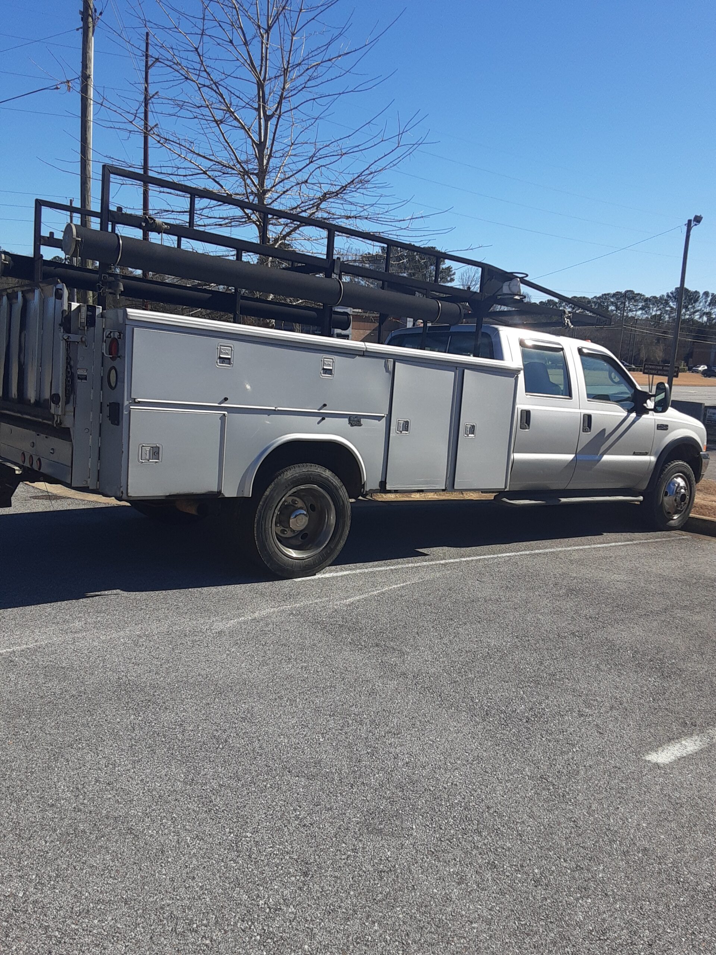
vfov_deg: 65.3
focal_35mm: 27
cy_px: 478
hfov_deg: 51.4
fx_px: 745
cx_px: 358
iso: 40
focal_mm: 2.91
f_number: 1.9
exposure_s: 1/2053
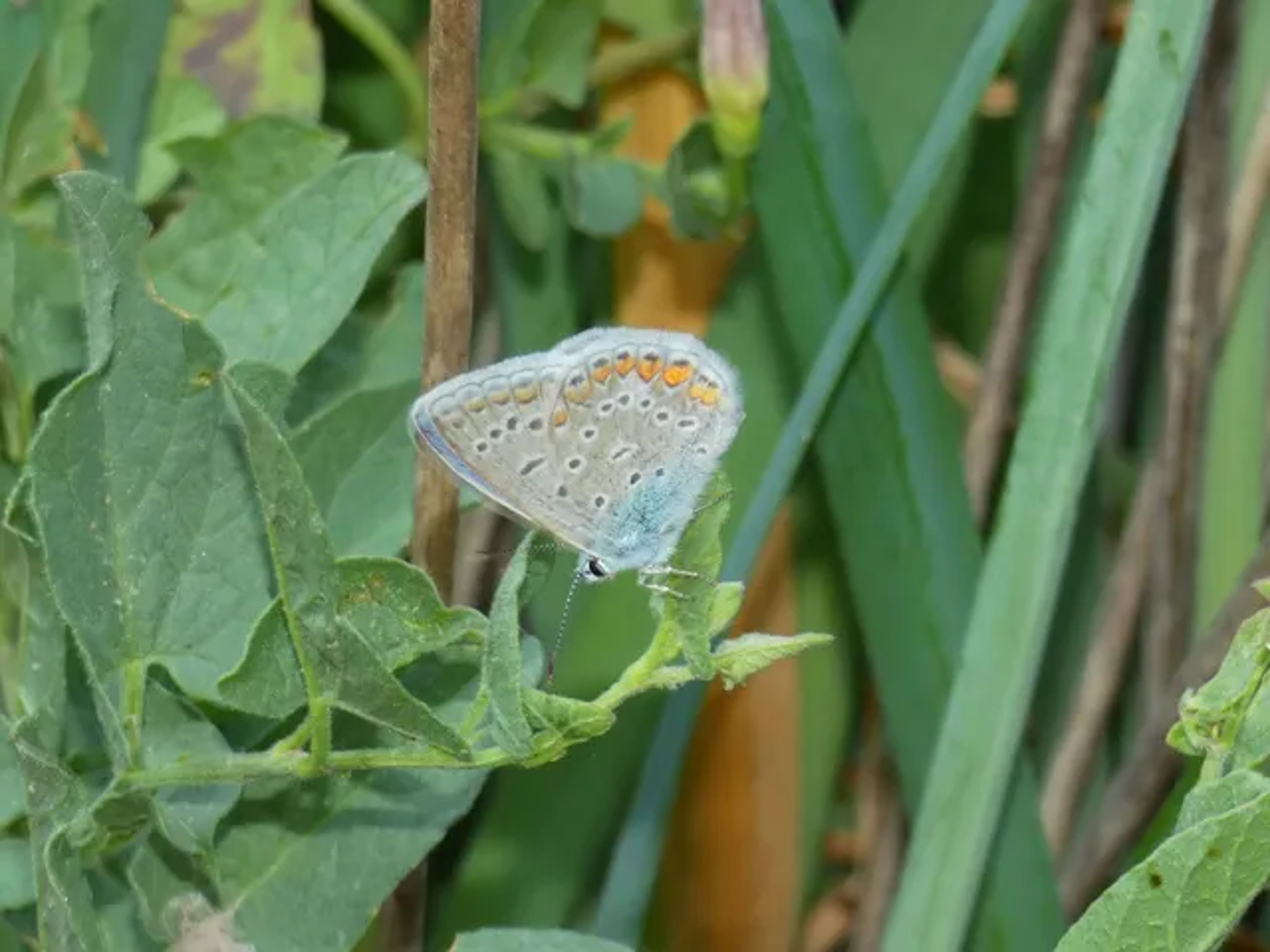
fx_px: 6934
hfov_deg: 10.5
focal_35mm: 189
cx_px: 635
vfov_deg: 7.9
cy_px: 476
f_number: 5.5
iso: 80
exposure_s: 1/40
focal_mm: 33.9
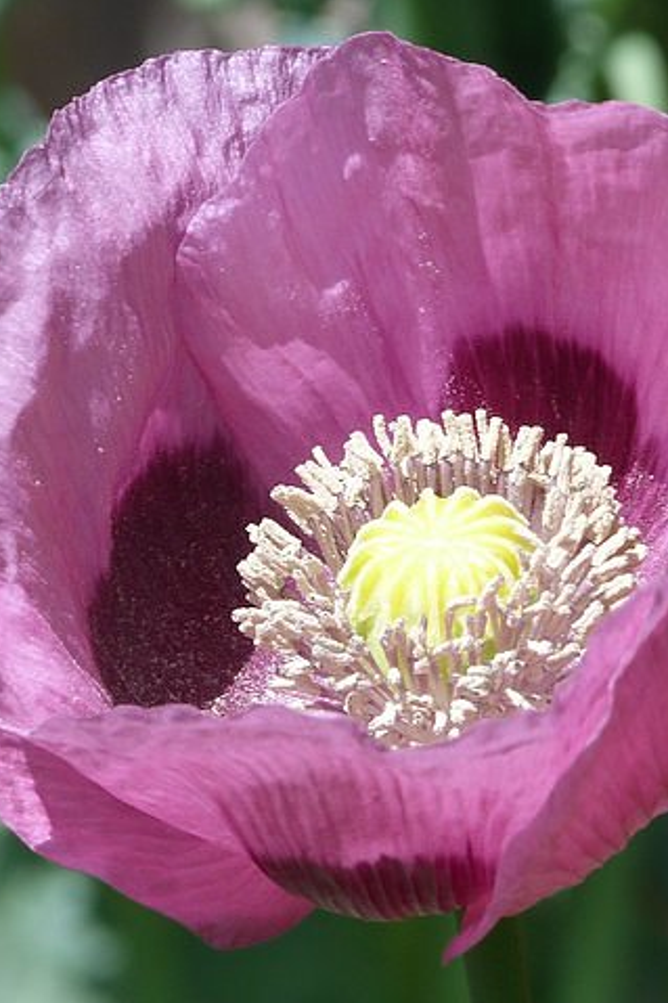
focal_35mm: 629
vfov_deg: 3.3
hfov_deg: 2.2
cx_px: 503
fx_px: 17518
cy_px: 502
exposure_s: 1/200
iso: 100
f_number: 6.3
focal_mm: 81.4
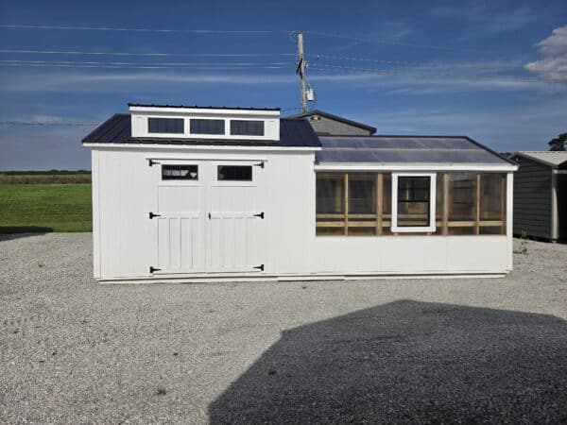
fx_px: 377
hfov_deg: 73.9
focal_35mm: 23
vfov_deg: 58.9
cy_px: 212
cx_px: 284
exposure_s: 1/7734
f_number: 1.8
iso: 50
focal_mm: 5.4
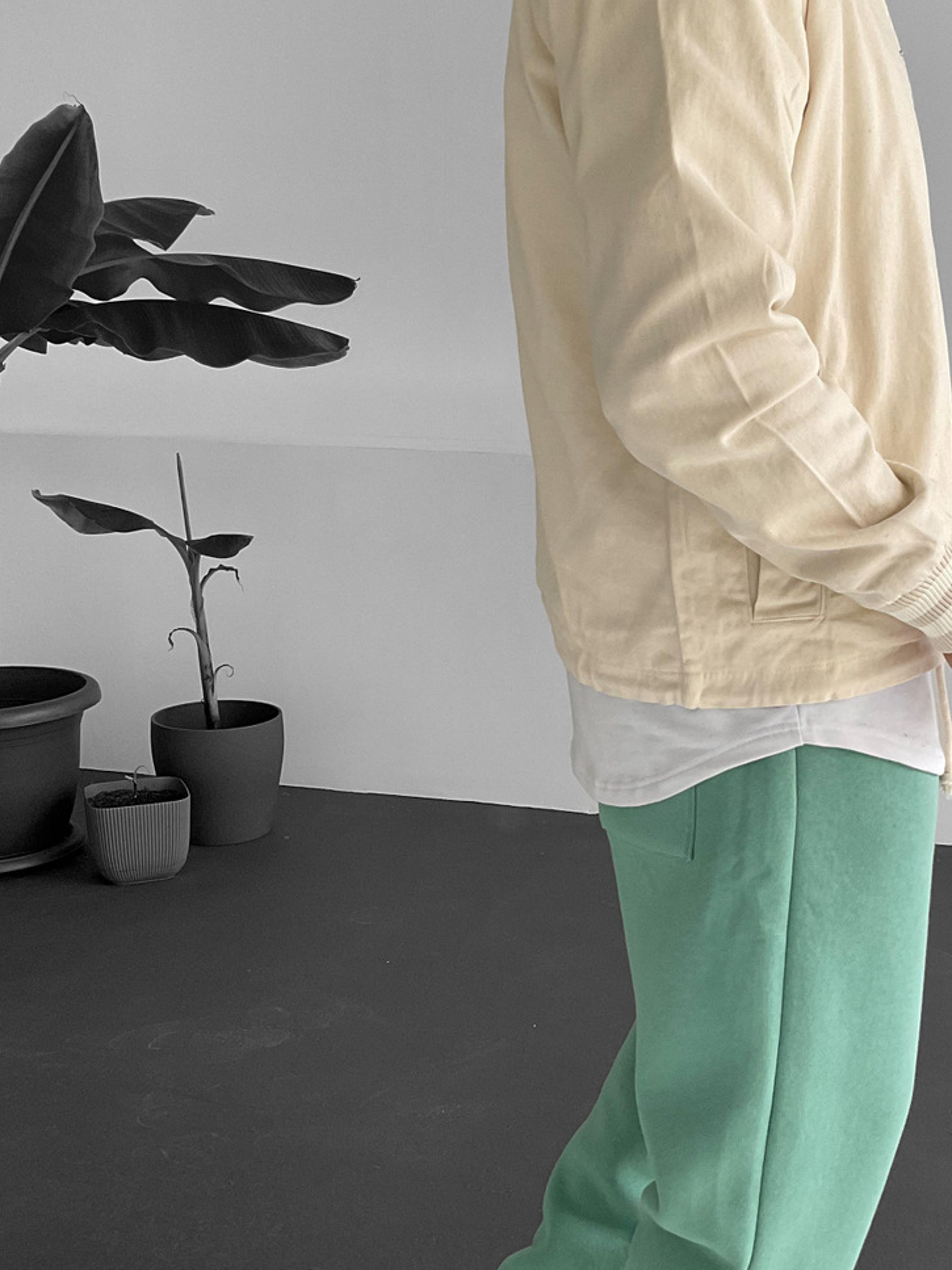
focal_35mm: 48
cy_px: 659
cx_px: 724
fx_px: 1760
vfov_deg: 39.7
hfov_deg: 29.7
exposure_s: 1/120
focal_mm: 3
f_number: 1.8
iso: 50
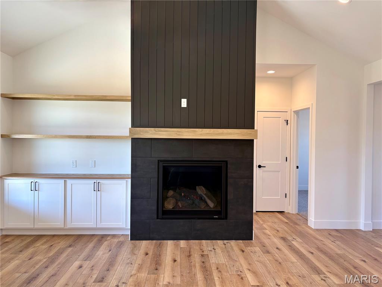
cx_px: 191
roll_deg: -0.6
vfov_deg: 53.1
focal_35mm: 26
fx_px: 287
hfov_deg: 67.3
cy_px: 144
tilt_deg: -1.2
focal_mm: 5.96
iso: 50
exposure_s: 1/120
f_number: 1.6
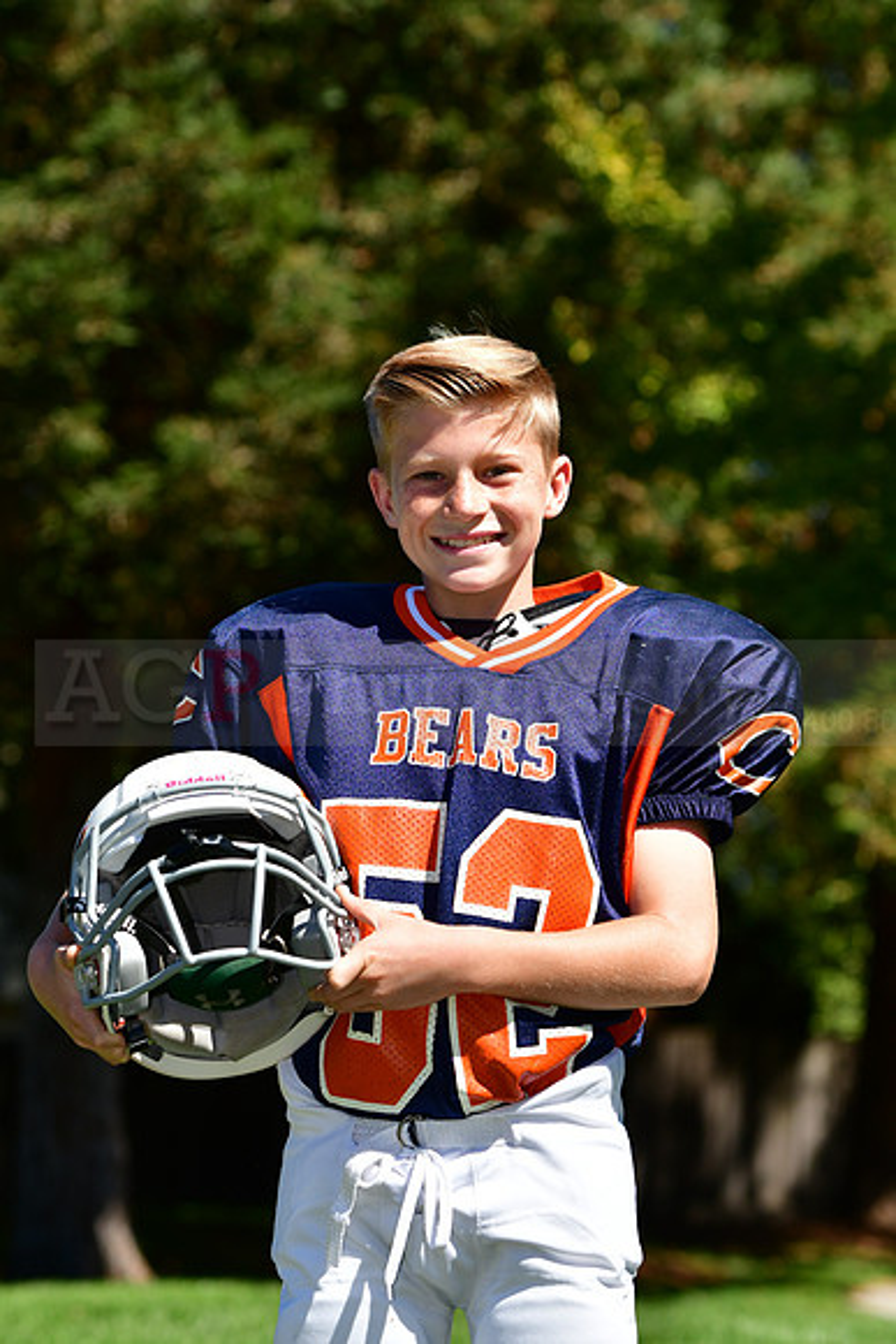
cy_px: 672
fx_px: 5484
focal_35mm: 147
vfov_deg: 14.0
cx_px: 448
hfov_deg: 9.3
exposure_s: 1/3200
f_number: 4.5
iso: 400
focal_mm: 98
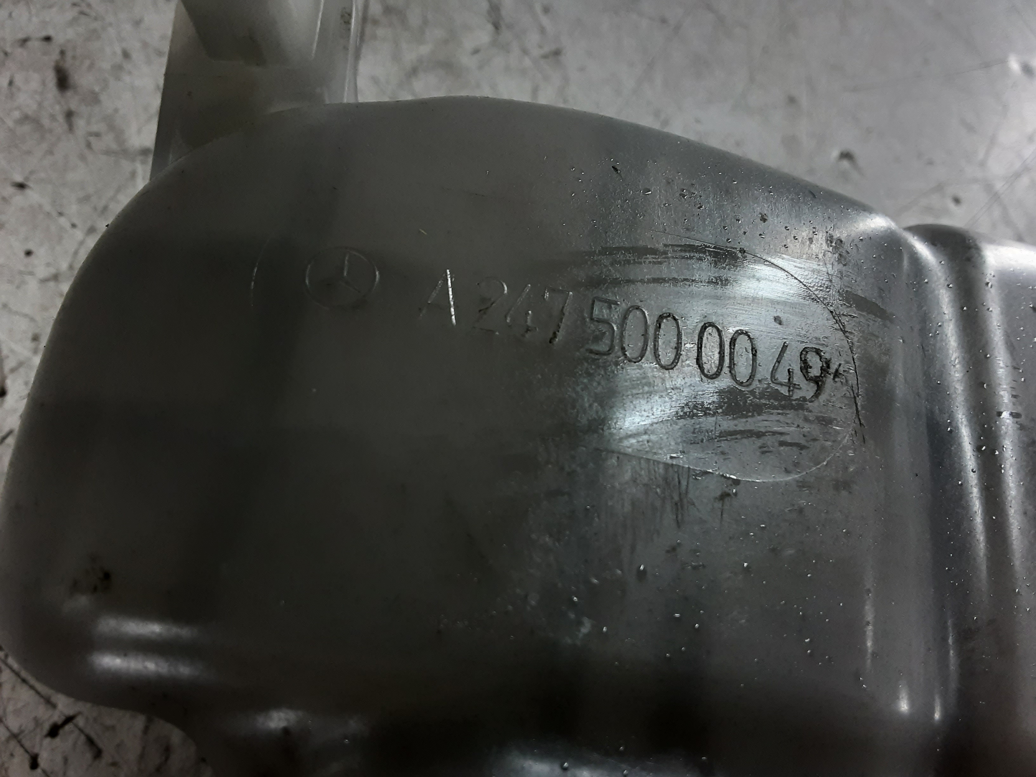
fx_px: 808
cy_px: 388
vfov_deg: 51.4
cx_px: 518
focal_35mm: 27
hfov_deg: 65.3
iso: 100
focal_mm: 2.91
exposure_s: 1/50
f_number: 1.9
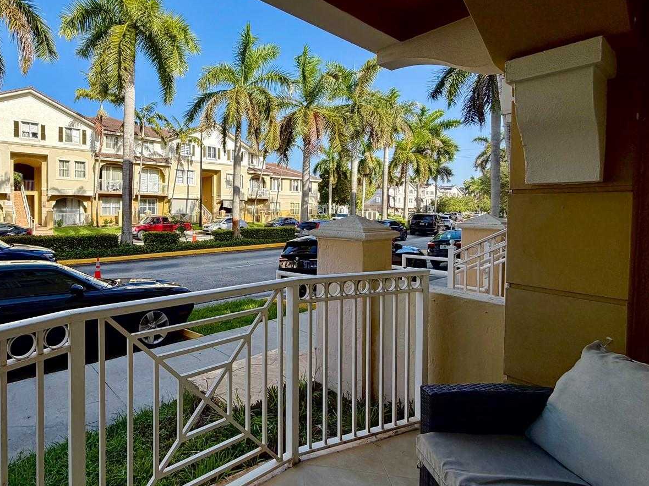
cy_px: 218
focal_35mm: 19
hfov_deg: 81.7
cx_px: 215
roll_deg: -0.1
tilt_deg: -2.2
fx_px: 356
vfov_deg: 68.5
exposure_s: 1/726
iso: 40
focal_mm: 2.22
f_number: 2.2
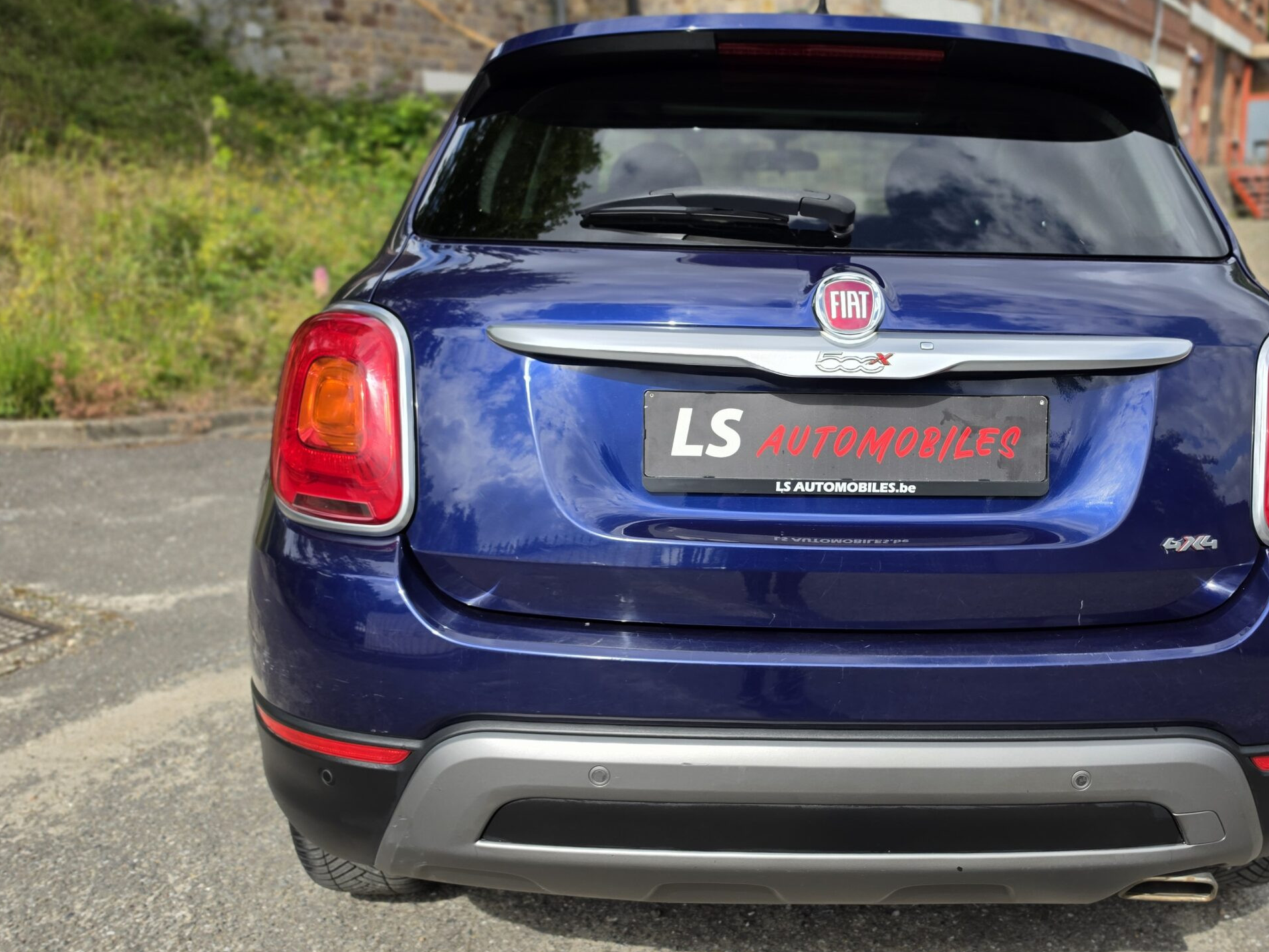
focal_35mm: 31
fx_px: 1137
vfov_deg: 45.5
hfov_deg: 57.7
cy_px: 489
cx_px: 779
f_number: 1.4
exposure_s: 1/4648
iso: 64
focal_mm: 6.5
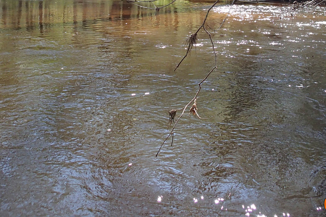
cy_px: 19
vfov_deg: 26.1
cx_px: 146
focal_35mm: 50
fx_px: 453
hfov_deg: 39.5
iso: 200
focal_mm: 4.5
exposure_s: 1/640
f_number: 2.8
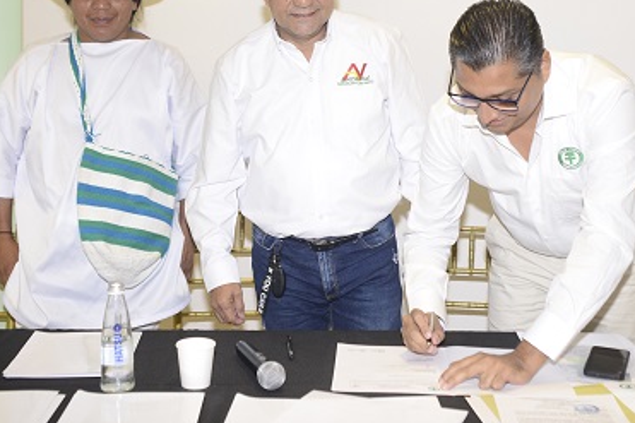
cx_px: 368
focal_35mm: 55
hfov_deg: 36.2
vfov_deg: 24.5
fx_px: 970
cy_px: 140
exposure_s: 1/250
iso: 1250
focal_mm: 34
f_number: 3.5
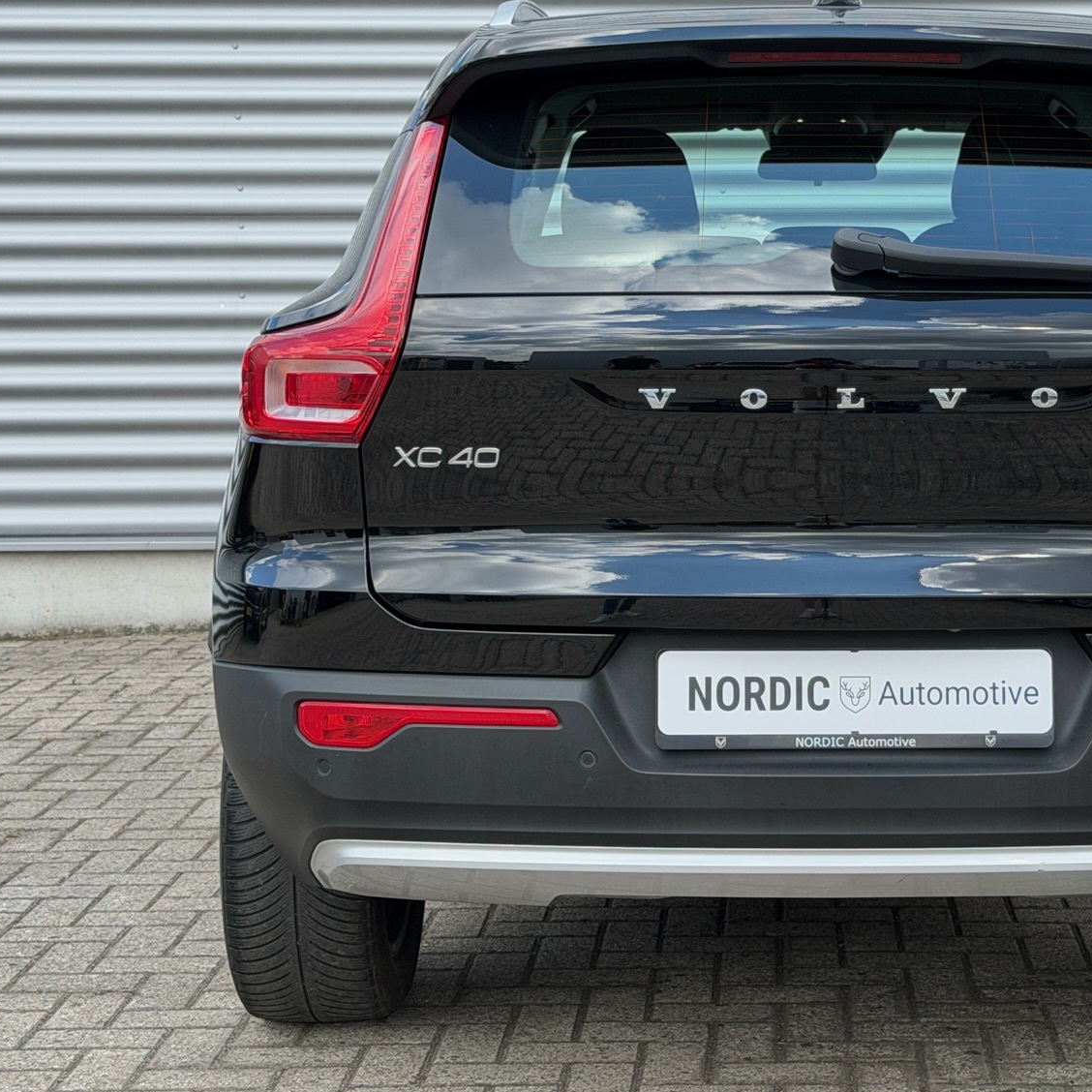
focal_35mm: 77
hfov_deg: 22.2
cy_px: 417
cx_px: 838
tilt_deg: -3.4
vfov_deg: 22.4
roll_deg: +0.4
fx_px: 2748
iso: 64
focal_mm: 6.76
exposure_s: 1/712
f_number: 1.78
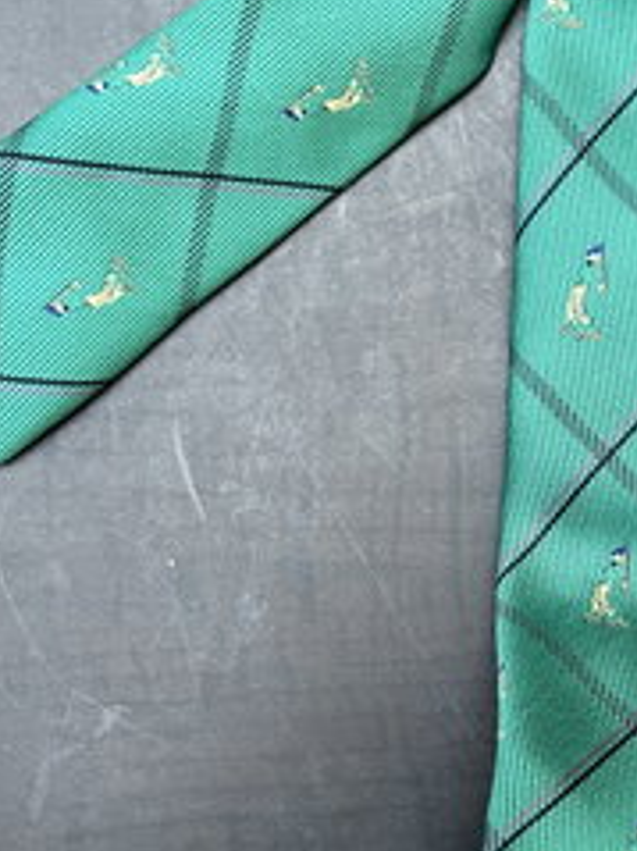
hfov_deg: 24.9
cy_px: 664
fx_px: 1424
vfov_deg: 32.5
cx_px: 473
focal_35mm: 58
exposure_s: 1/60
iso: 200
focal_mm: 5.1
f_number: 1.6
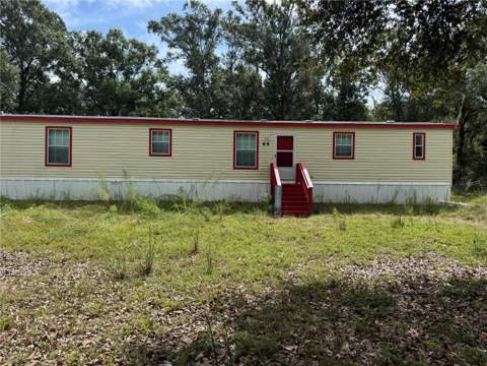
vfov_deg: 56.8
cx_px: 244
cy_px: 183
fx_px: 338
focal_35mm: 24
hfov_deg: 71.6
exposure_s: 1/2415
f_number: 1.78
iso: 80
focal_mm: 6.76
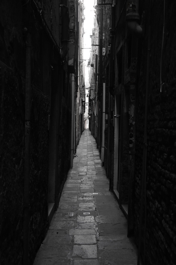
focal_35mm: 50
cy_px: 132
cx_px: 88
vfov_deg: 40.0
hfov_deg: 27.3
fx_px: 363
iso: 200
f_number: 5.6
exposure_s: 1/30
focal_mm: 33
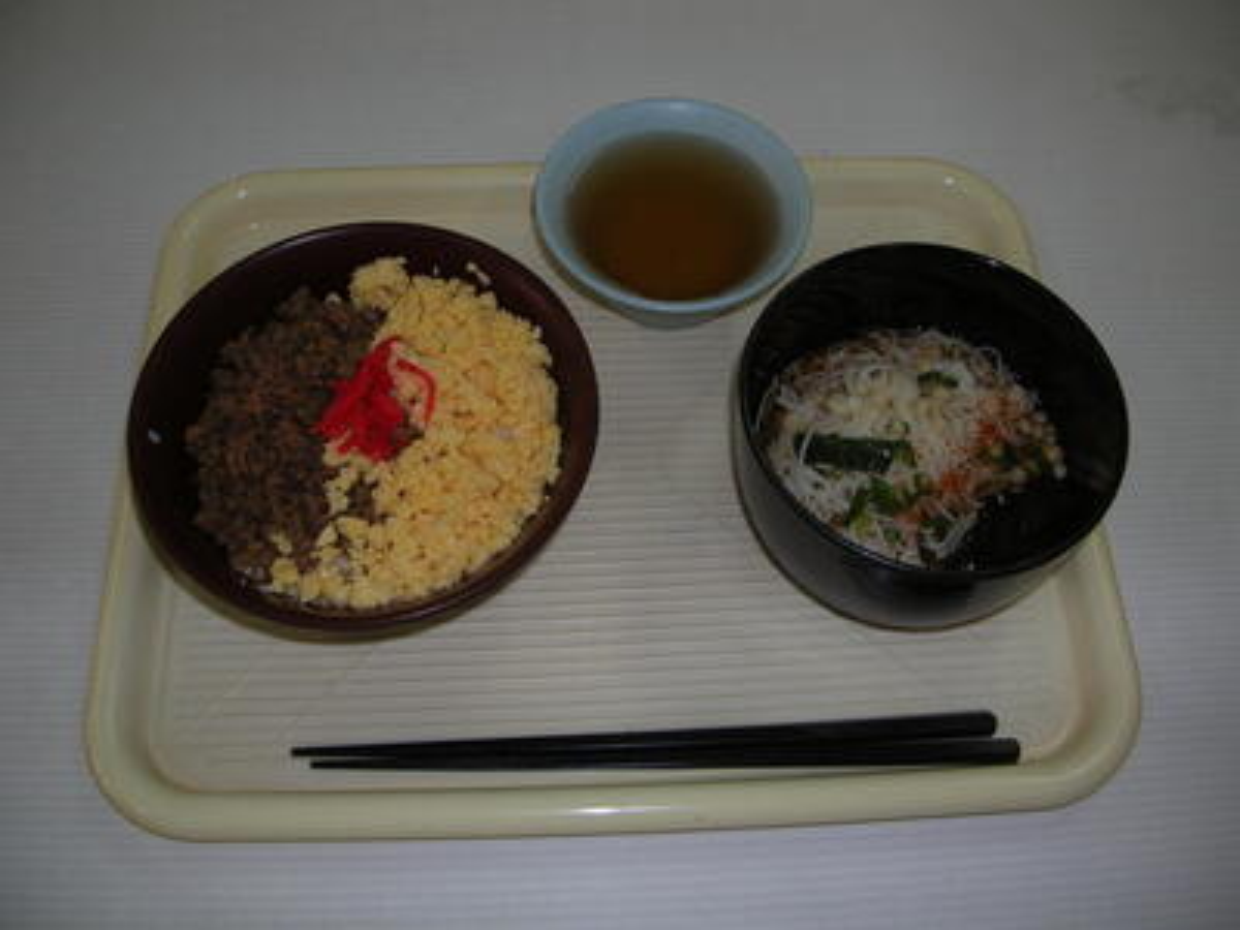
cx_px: 620
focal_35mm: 35
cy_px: 465
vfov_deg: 40.7
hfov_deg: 52.6
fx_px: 1254
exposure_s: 1/60.1
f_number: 2.8
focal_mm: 5.8
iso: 50
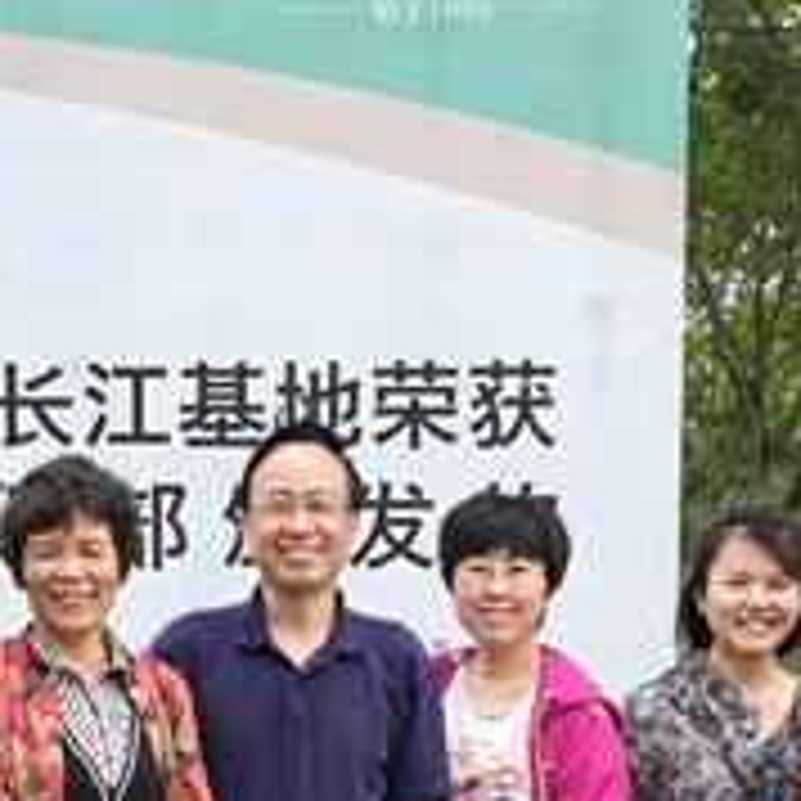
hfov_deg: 16.3
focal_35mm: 107
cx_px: 387
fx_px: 2801
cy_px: 842
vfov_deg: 15.9
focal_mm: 4.5
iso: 50
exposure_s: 1/359
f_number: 2.2
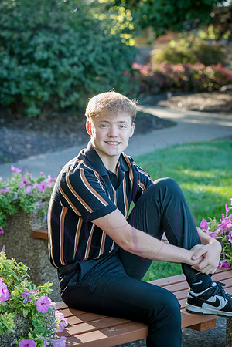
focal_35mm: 100
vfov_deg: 20.4
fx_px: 967
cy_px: 174
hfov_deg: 13.7
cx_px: 116
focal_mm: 100
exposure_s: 1/400
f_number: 6.3
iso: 800
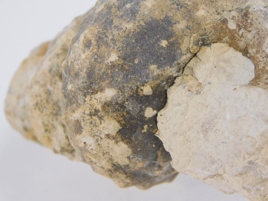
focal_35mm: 246
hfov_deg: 8.0
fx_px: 1904
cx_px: 164
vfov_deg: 6.0
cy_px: 90
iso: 125
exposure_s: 1/60
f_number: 5.4
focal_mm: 32.7
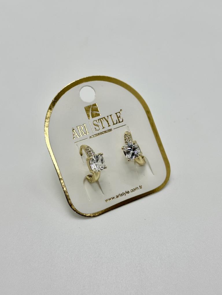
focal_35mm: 48
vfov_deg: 39.7
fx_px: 410
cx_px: 111
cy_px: 148
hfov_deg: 30.3
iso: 64
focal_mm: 6.86
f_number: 1.78
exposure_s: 1/290
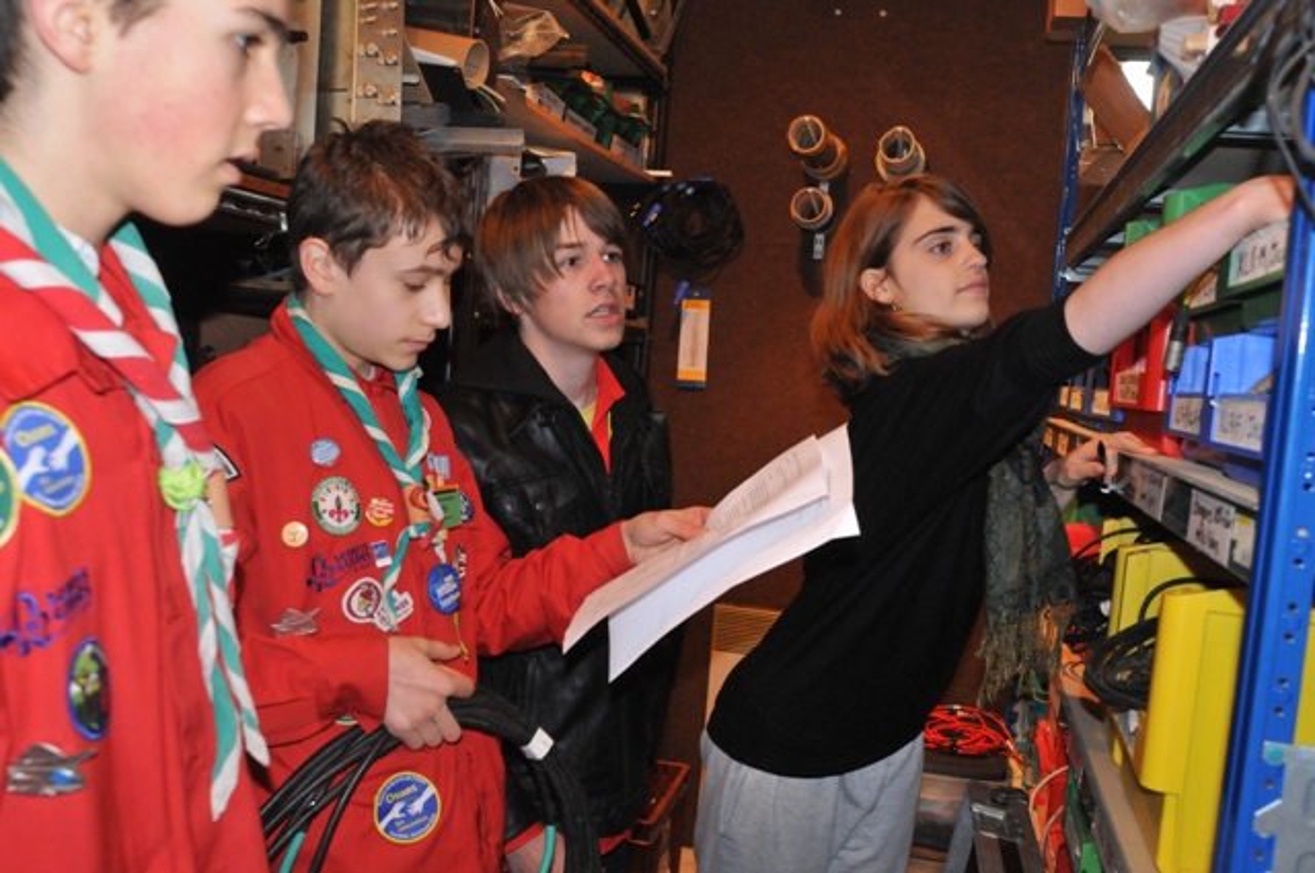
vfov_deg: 43.5
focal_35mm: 30
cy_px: 436
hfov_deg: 62.0
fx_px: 1094
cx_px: 658
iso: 2000
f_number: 4.8
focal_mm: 20
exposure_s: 1/60
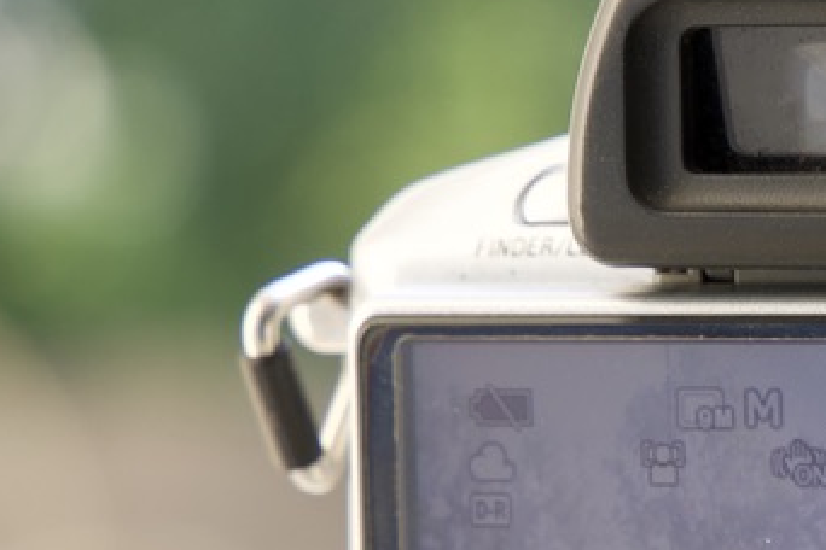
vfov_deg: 4.1
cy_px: 345
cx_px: 1183
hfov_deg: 6.1
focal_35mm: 333
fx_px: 7640
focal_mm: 70
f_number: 5.6
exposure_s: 1/160
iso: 250
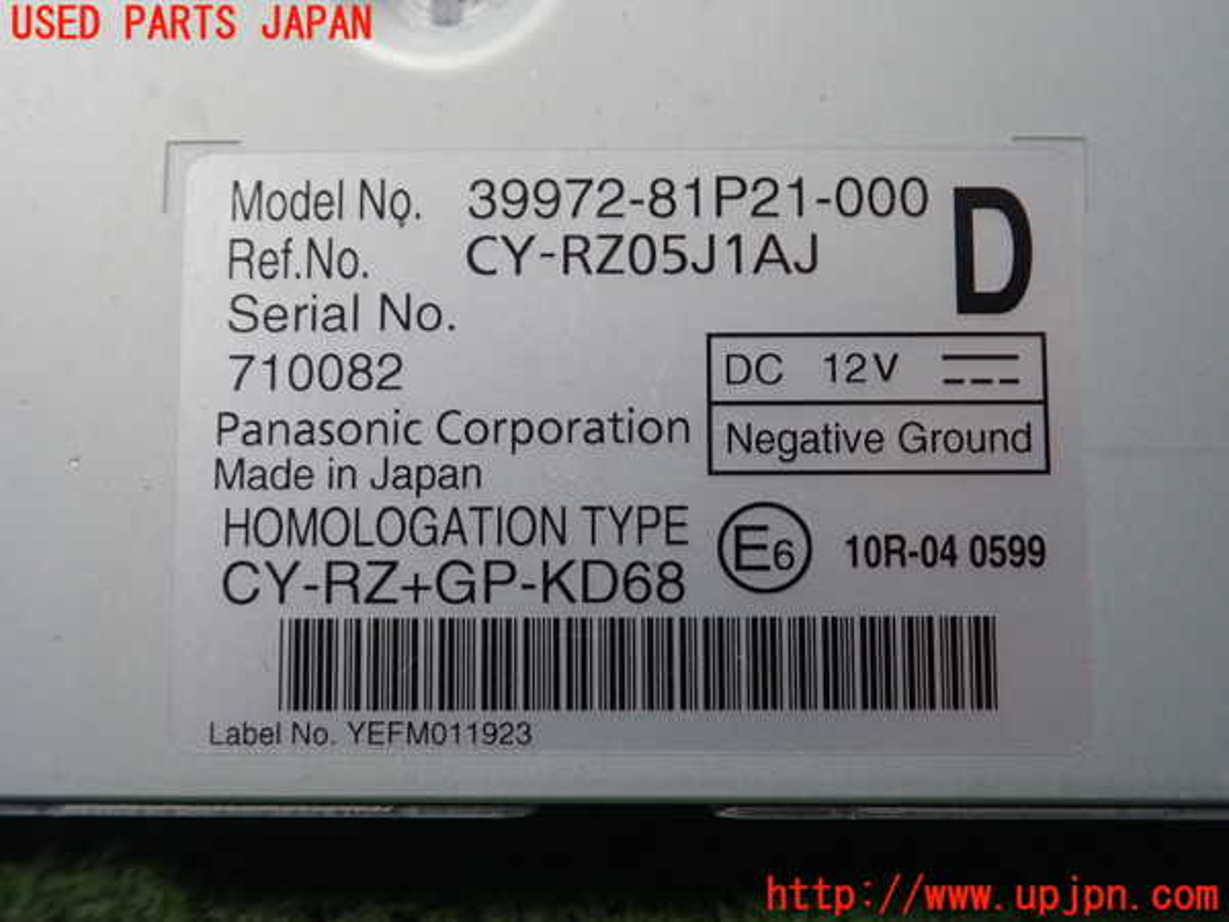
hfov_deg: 60.0
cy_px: 461
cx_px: 614
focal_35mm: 30
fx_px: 1065
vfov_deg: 46.8
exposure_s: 1/125
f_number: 2.3
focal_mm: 5.5
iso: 250
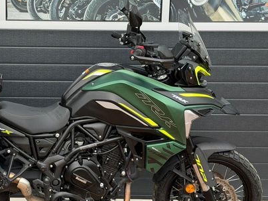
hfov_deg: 25.3
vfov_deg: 19.4
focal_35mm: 76
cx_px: 59
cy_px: 109
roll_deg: -0.8
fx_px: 588
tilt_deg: -10.5
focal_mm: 6.76
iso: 80
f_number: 1.78
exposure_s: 1/652
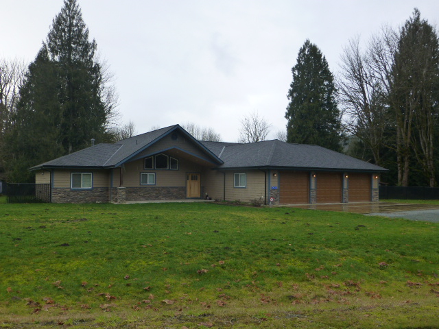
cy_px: 164
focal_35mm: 30
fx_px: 380
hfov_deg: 60.0
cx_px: 220
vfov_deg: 46.8
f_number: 4
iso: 160
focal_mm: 5.4
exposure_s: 1/250
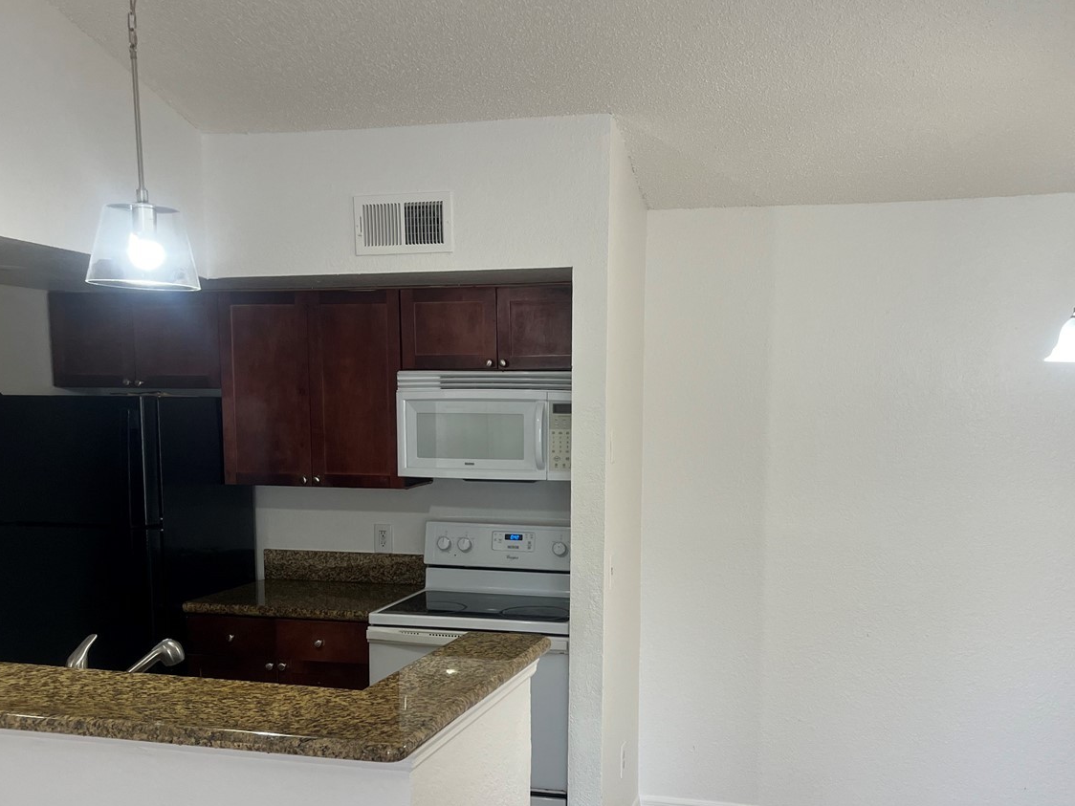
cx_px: 570
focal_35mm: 37
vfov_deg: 38.2
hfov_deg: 50.1
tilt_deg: -7.8
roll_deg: +0.1
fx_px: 1149
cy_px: 541
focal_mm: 5.1
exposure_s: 1/120
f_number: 1.6
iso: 125
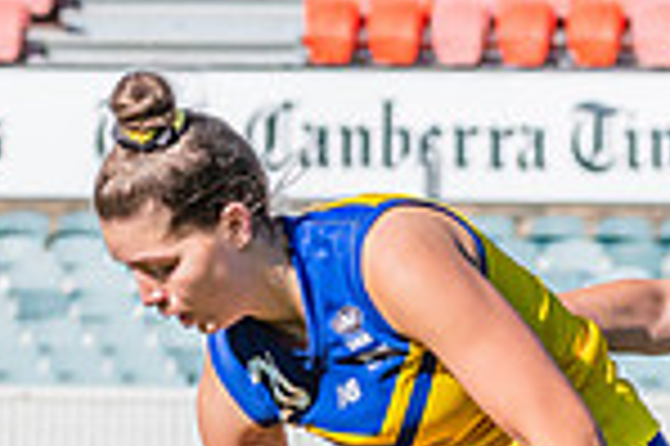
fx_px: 19111
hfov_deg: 2.0
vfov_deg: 1.3
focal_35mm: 1028
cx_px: 233
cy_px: 754
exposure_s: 1/1250
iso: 800
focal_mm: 210
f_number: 11
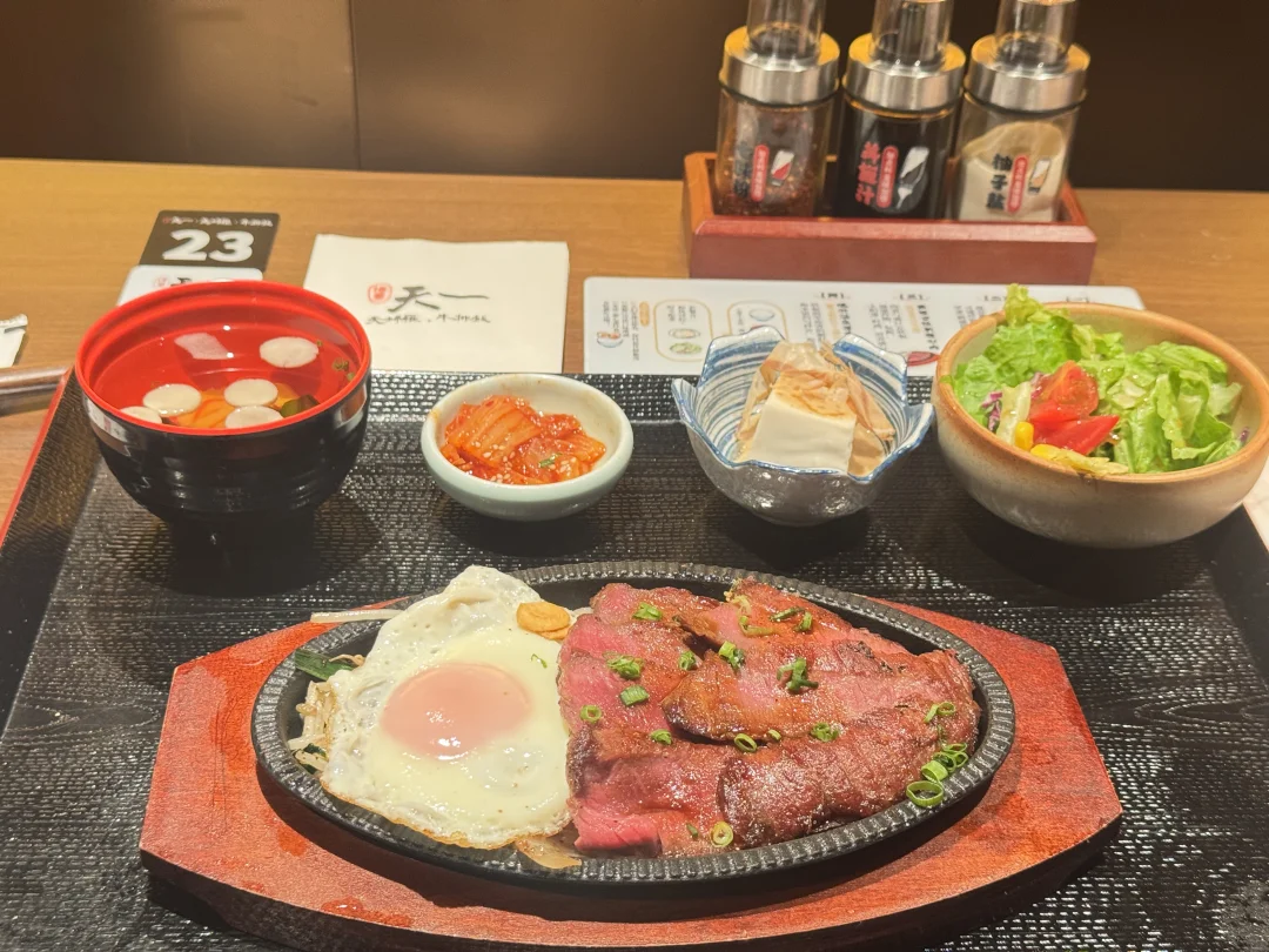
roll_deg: -2.9
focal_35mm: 48
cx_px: 634
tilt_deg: -34.9
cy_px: 476
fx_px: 1760
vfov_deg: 30.3
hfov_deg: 39.7
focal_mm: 6.76
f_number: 1.78
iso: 250
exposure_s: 1/45
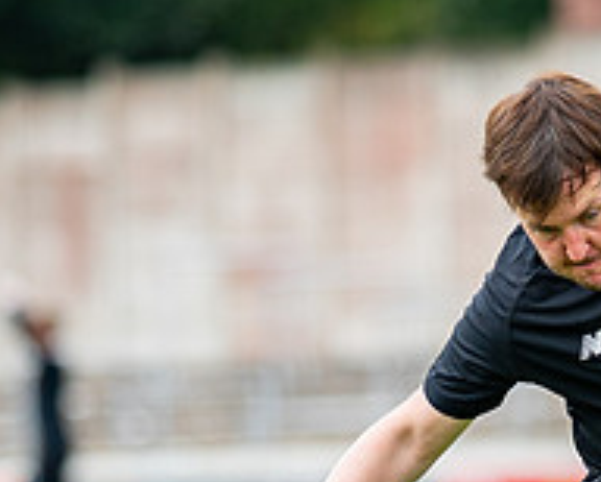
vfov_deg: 2.0
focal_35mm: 769
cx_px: 792
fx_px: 13692
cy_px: 424
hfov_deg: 2.5
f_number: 1.8
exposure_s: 1/1200
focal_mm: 135
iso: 160
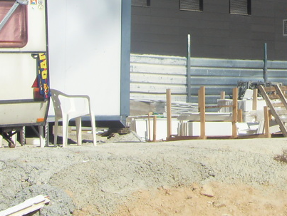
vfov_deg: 12.3
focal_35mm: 116
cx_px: 261
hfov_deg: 16.7
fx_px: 963
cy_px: -86
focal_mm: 6.6
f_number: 6.2
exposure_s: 1/350
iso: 80
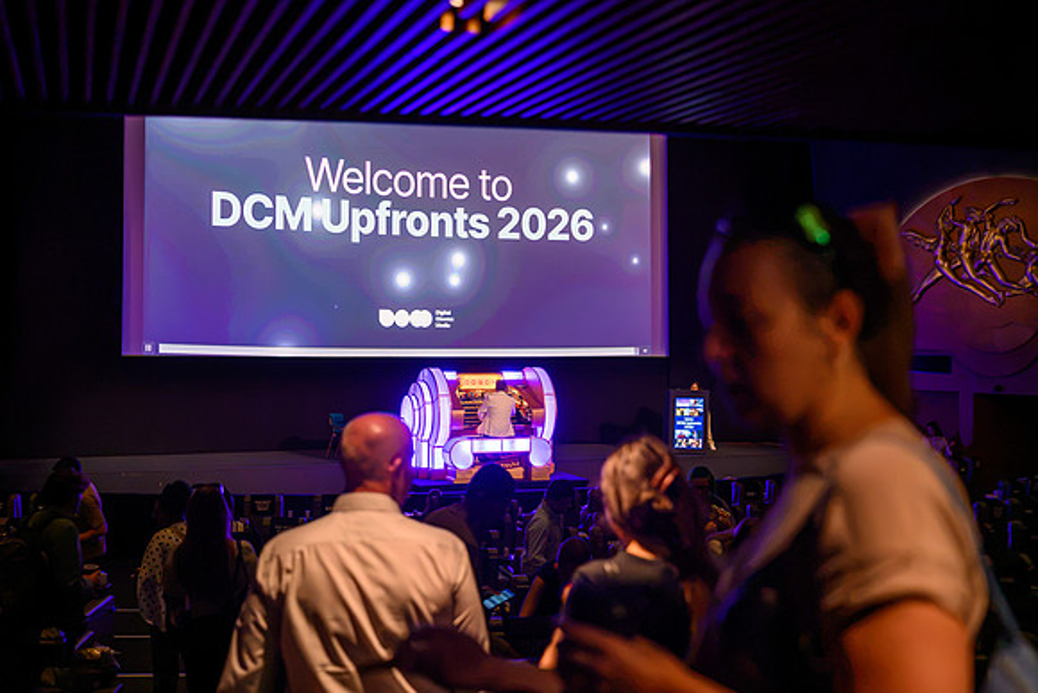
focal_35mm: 39
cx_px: 471
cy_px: 315
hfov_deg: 49.6
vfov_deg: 34.3
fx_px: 1121
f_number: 2
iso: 1800
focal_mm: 35
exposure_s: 1/320
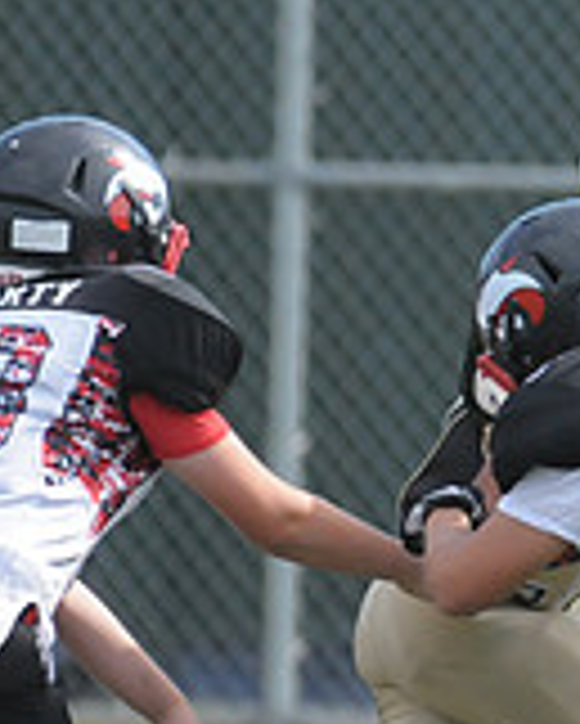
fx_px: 30376
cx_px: 1218
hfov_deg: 1.1
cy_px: 641
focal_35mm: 1417
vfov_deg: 1.4
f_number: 4
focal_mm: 280
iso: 1600
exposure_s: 1/5000
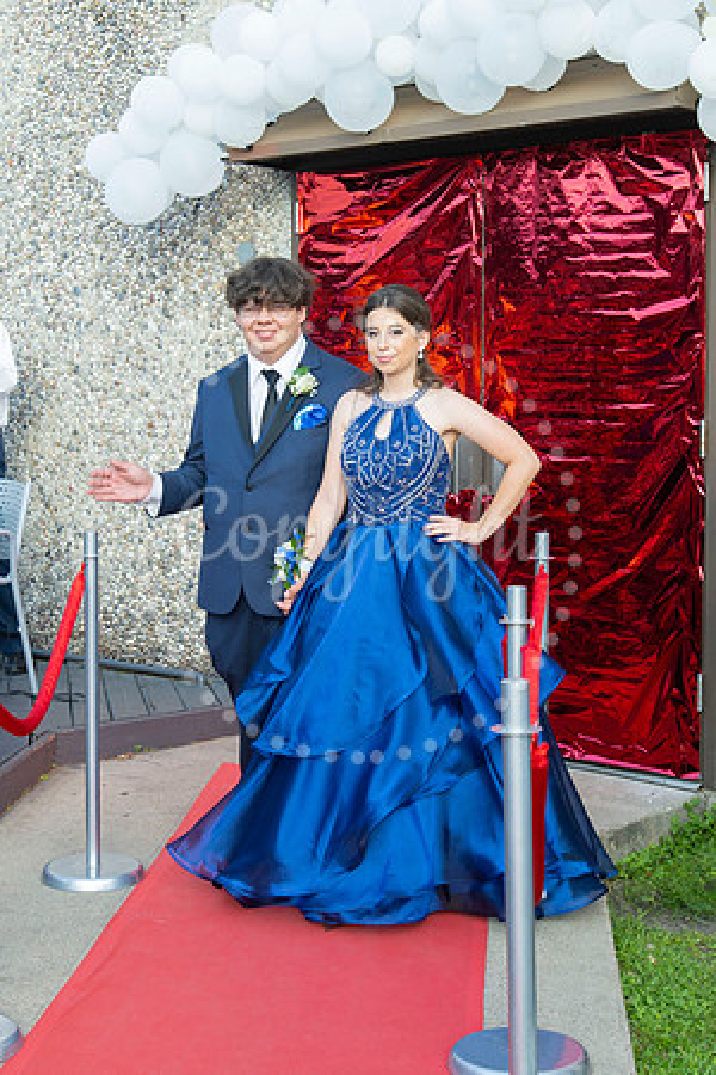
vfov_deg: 33.3
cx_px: 317
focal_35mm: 60
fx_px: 1791
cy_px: 465
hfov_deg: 22.6
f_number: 7.1
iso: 160
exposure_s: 1/250
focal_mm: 35
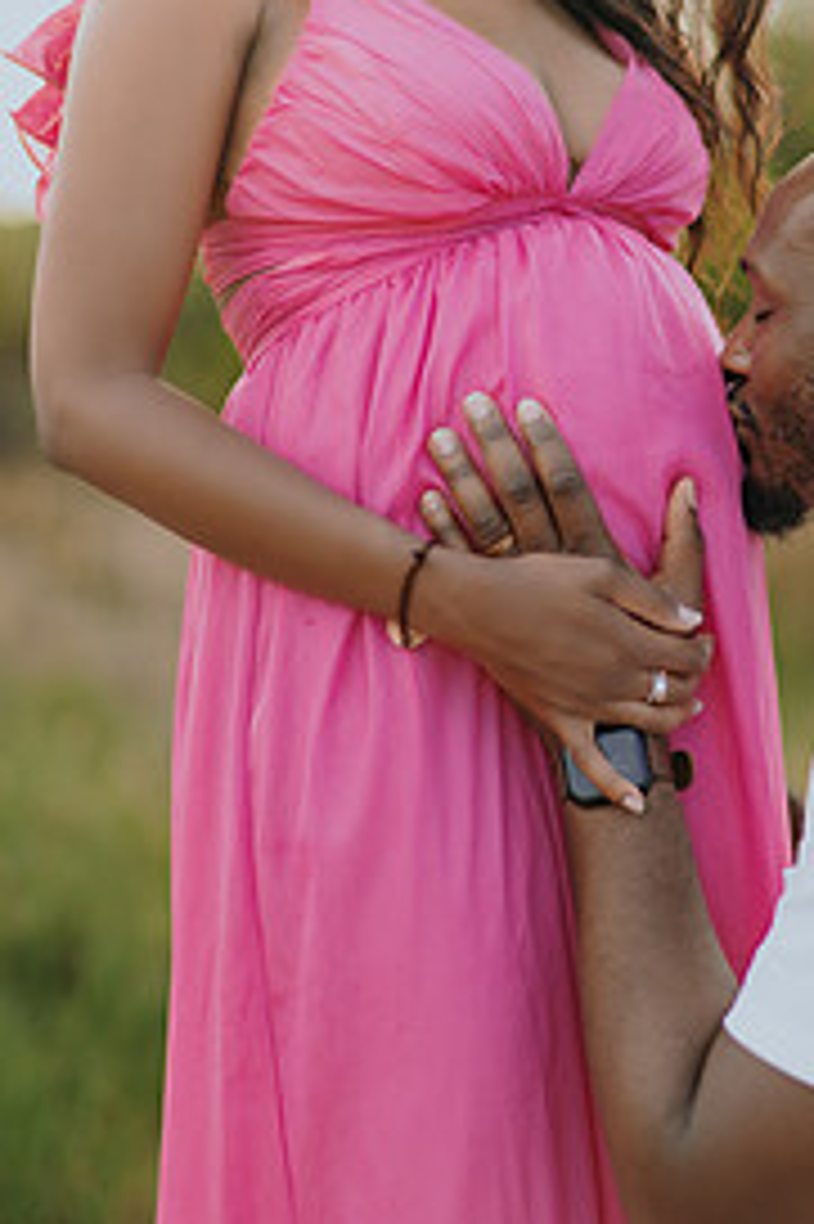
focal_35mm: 96
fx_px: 3260
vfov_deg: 21.1
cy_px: 342
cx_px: 567
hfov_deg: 14.2
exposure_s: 1/640
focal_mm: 58
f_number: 1.4
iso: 50
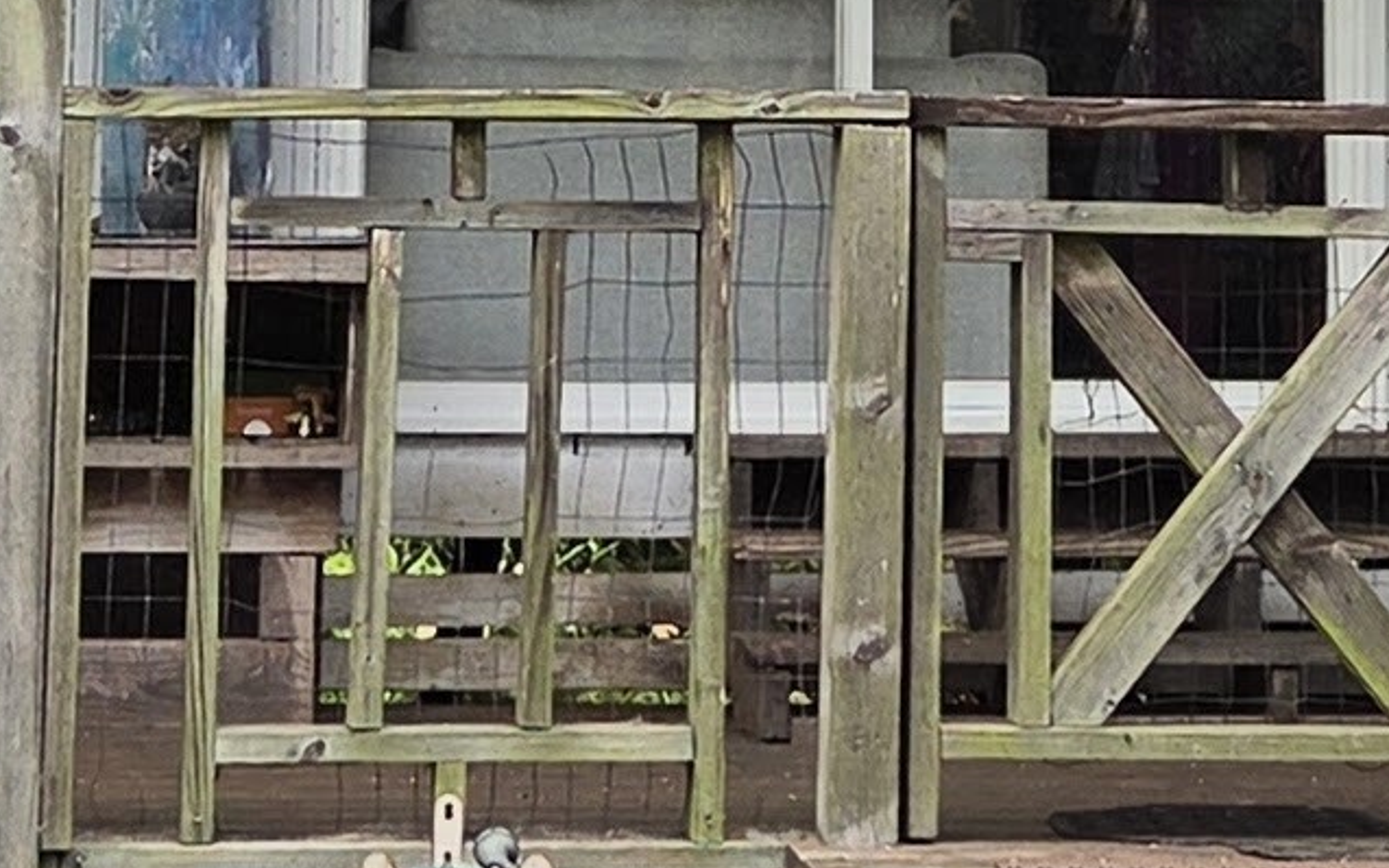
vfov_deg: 8.3
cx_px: 787
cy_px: -617
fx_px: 5791
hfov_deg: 13.7
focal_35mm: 153
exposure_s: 1/2463
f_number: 1.8
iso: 80
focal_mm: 5.4
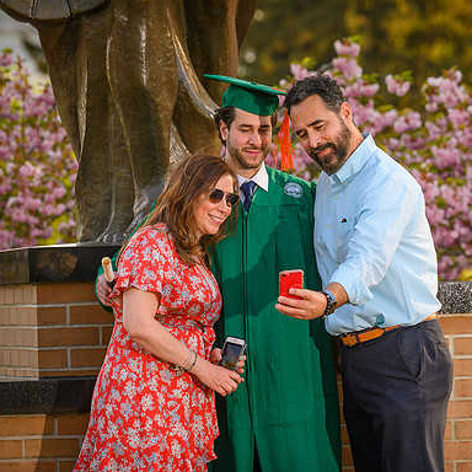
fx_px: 4520
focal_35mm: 293
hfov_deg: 6.0
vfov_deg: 6.0
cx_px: 365
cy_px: 213
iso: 100
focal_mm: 200
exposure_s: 1/200
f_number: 5.6
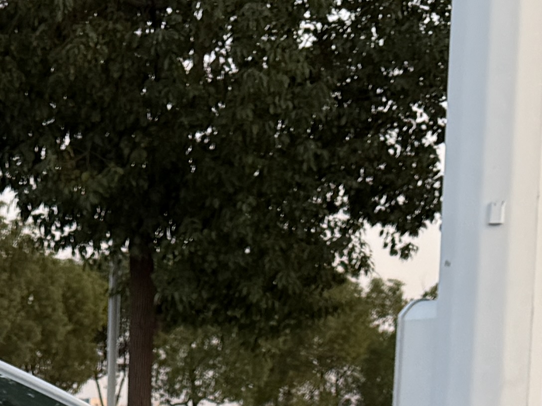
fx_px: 1973
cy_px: 929
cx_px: -60
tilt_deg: -12.7
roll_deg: +0.2
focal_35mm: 126
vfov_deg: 10.4
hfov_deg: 15.2
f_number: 1.78
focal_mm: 6.76
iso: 80
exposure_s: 1/580
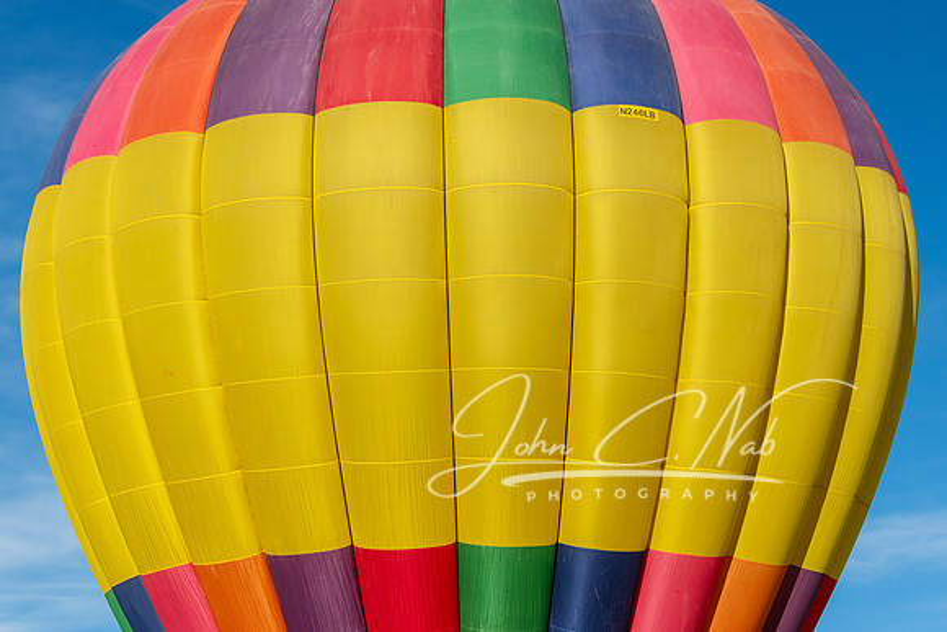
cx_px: 488
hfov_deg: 22.7
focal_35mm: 90
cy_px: 290
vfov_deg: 15.3
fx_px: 2357
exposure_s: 1/3200
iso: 400
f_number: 4.8
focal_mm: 65
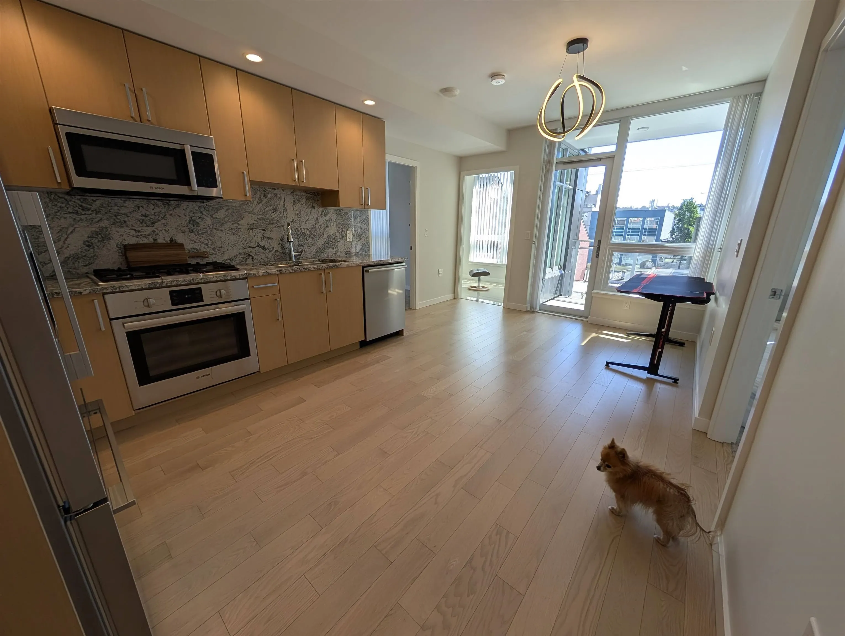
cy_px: 318
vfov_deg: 94.6
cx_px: 422
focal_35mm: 12
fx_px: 293
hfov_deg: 110.5
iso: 76
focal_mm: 2.02
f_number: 1.7
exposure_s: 1/537
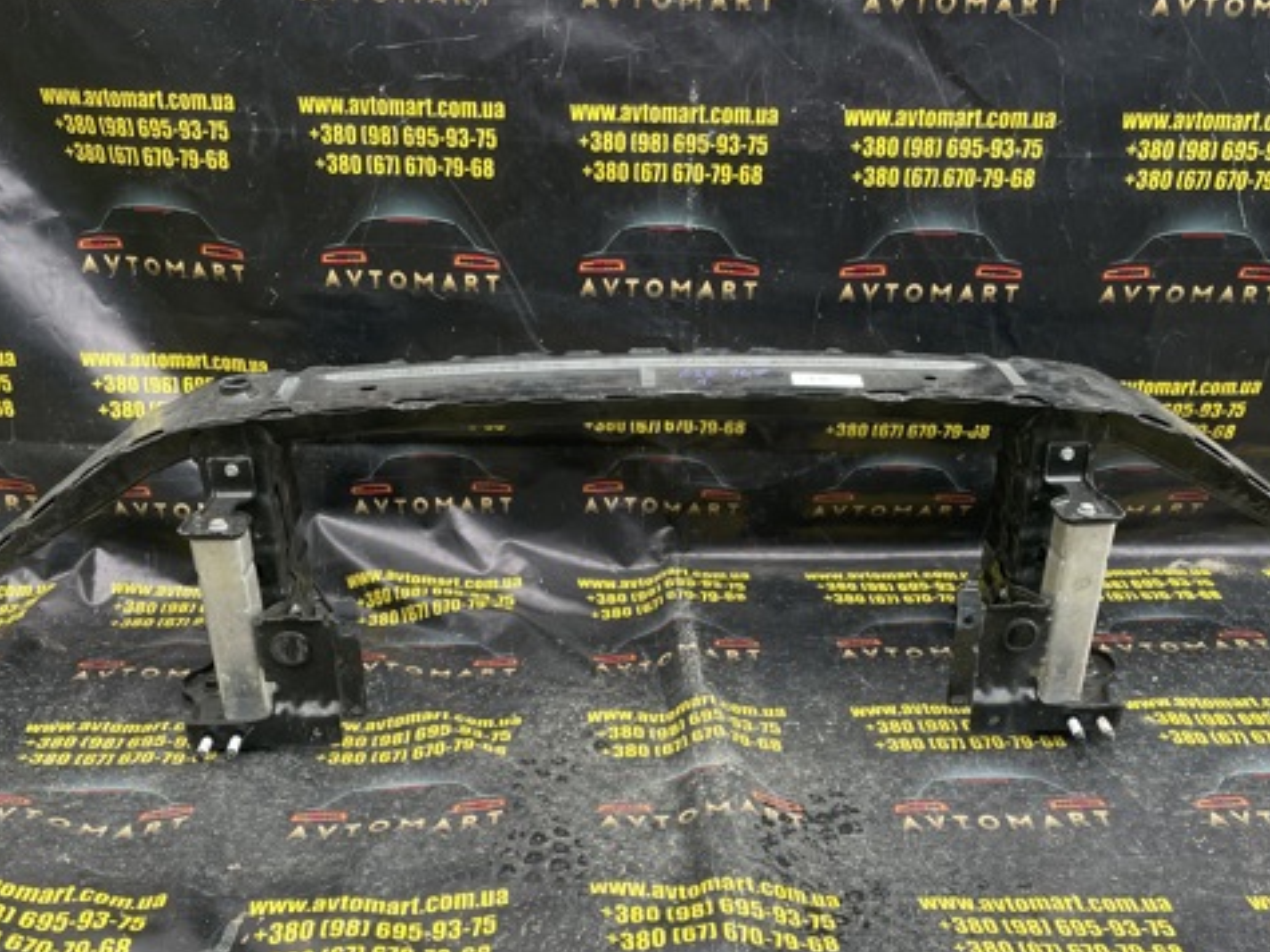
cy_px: 632
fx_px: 1284
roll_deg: +0.4
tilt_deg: -21.6
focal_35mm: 35
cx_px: 626
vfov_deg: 40.2
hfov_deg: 52.6
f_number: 1.6
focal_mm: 4.2
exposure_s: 1/259
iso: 32
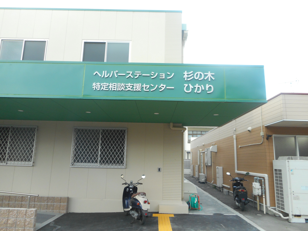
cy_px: 116
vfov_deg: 54.9
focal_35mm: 25
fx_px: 222
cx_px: 154
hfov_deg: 69.4
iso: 160
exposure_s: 1/250
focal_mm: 4.5
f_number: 3.7
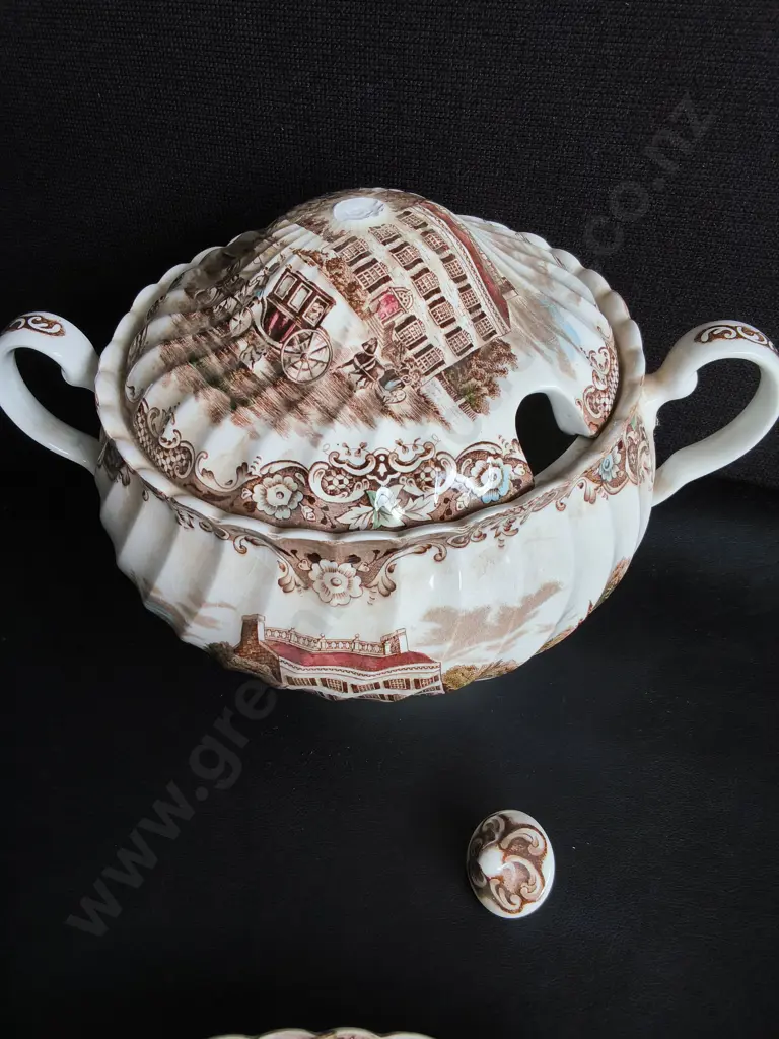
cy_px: 520
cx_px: 390
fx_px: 810
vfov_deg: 65.3
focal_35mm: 27
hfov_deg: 51.4
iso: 32
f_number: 2
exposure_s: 1/183
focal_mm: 2.87
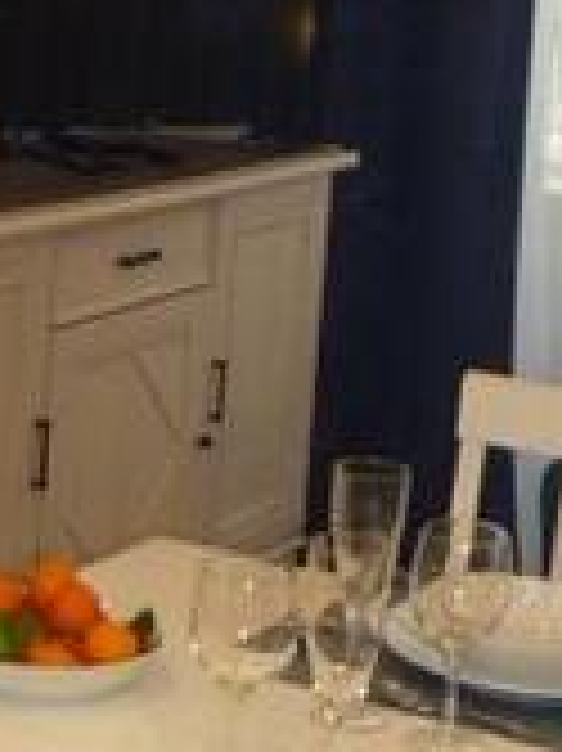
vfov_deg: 18.2
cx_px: 99
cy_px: 302
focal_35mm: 108
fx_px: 2341
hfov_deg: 13.6
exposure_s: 1/30
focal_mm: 5.2
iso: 100
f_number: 3.3
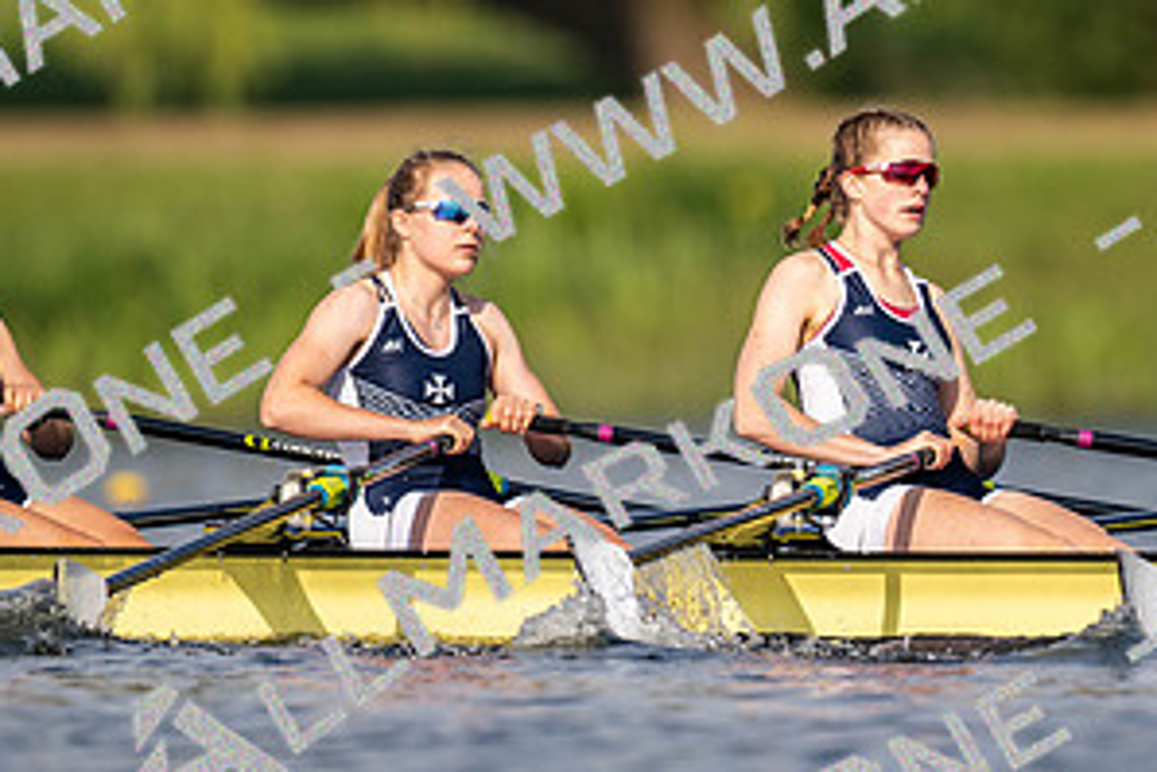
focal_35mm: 1169
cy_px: 254
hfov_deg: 1.8
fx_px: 37587
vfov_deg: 1.2
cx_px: 920
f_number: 4
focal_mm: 600
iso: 250
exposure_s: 1/2500
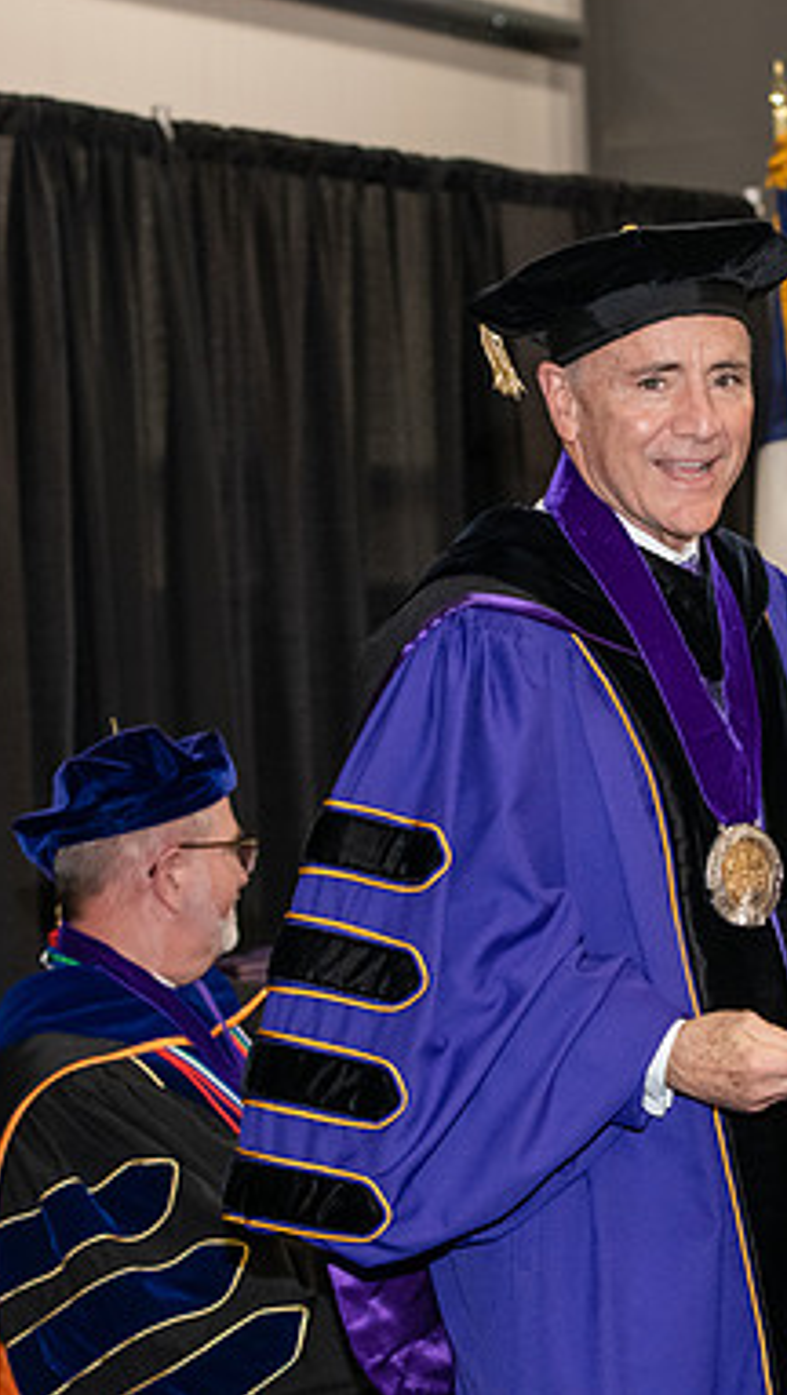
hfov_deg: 10.9
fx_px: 4110
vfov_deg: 19.3
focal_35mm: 111
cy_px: 694
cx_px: 714
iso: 2500
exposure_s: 1/200
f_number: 5
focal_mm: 70
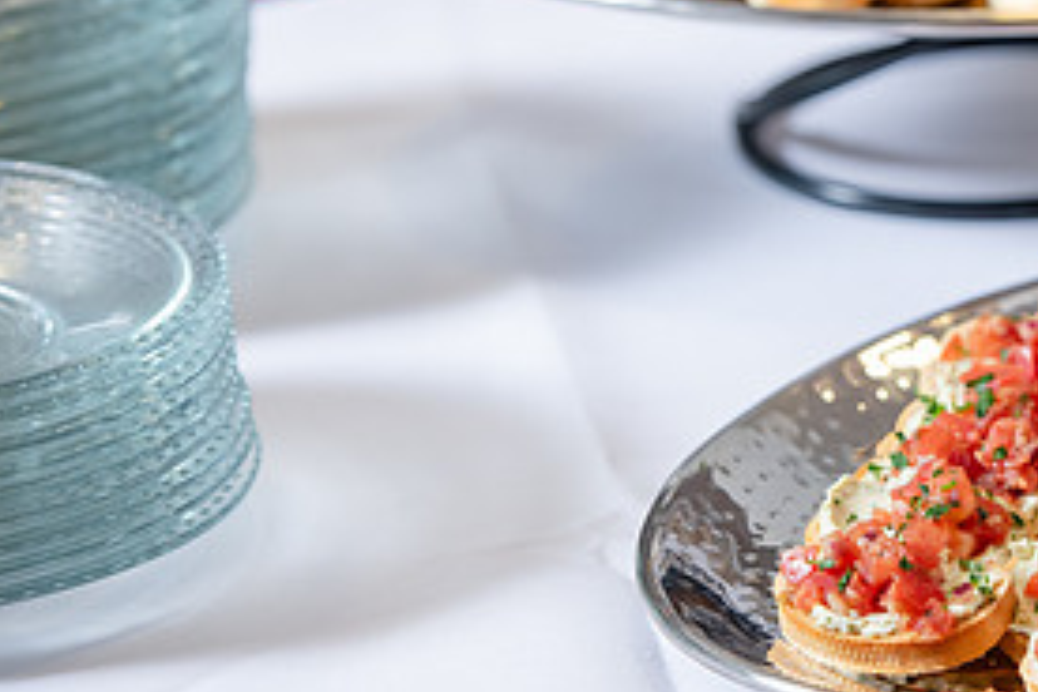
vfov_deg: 4.7
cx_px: 1076
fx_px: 8476
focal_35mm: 294
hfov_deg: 7.0
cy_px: 288
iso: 400
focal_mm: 140
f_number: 4
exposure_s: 1/200
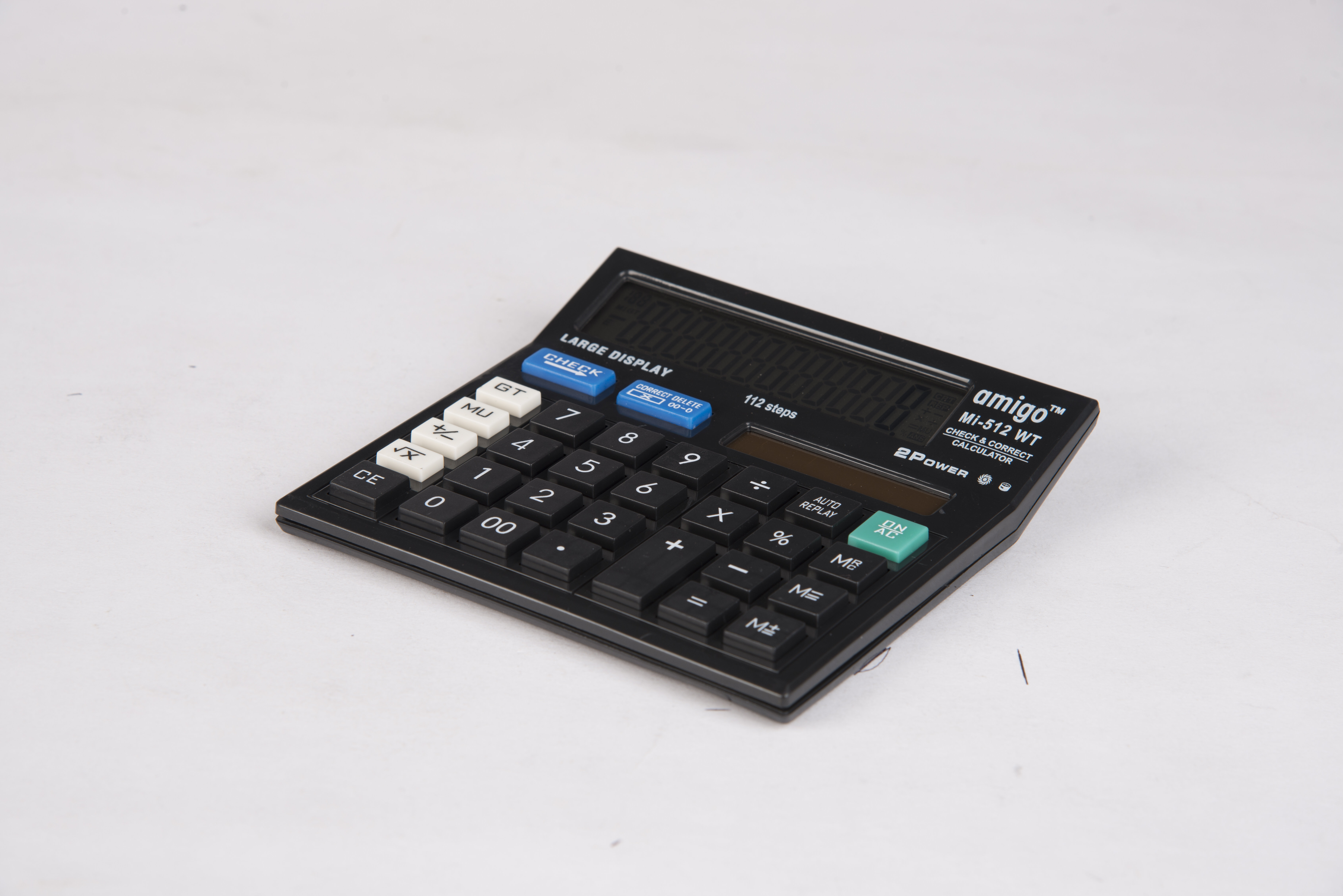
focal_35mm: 112
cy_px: 448
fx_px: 4179
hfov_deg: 18.3
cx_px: 672
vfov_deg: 12.2
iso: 100
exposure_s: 1/125
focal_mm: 112
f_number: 11
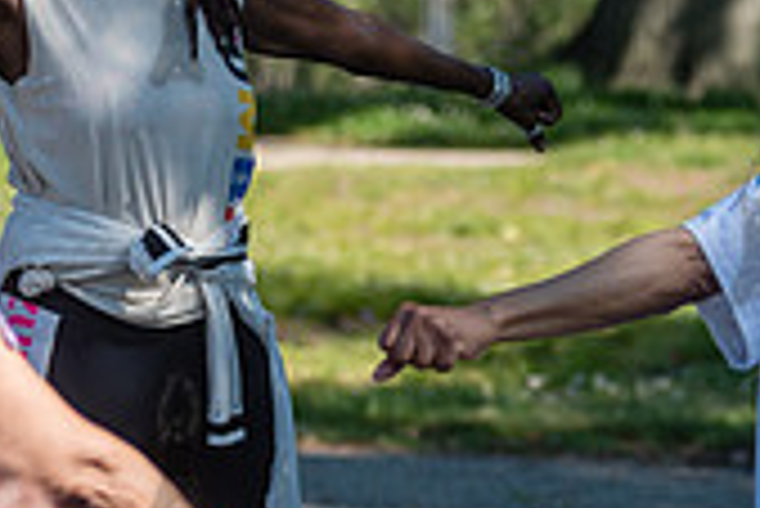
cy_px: 7
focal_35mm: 394
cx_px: 175
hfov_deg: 5.2
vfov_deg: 3.5
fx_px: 8325
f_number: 3.5
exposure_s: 1/1600
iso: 200
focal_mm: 112
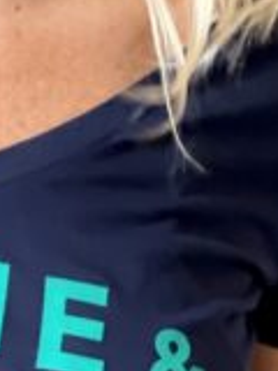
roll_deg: -0.1
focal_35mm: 321
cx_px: -109
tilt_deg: -8.3
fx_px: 3437
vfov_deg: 6.2
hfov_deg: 4.6
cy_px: 118
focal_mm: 7.5
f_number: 2.2
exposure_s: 1/33
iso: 160
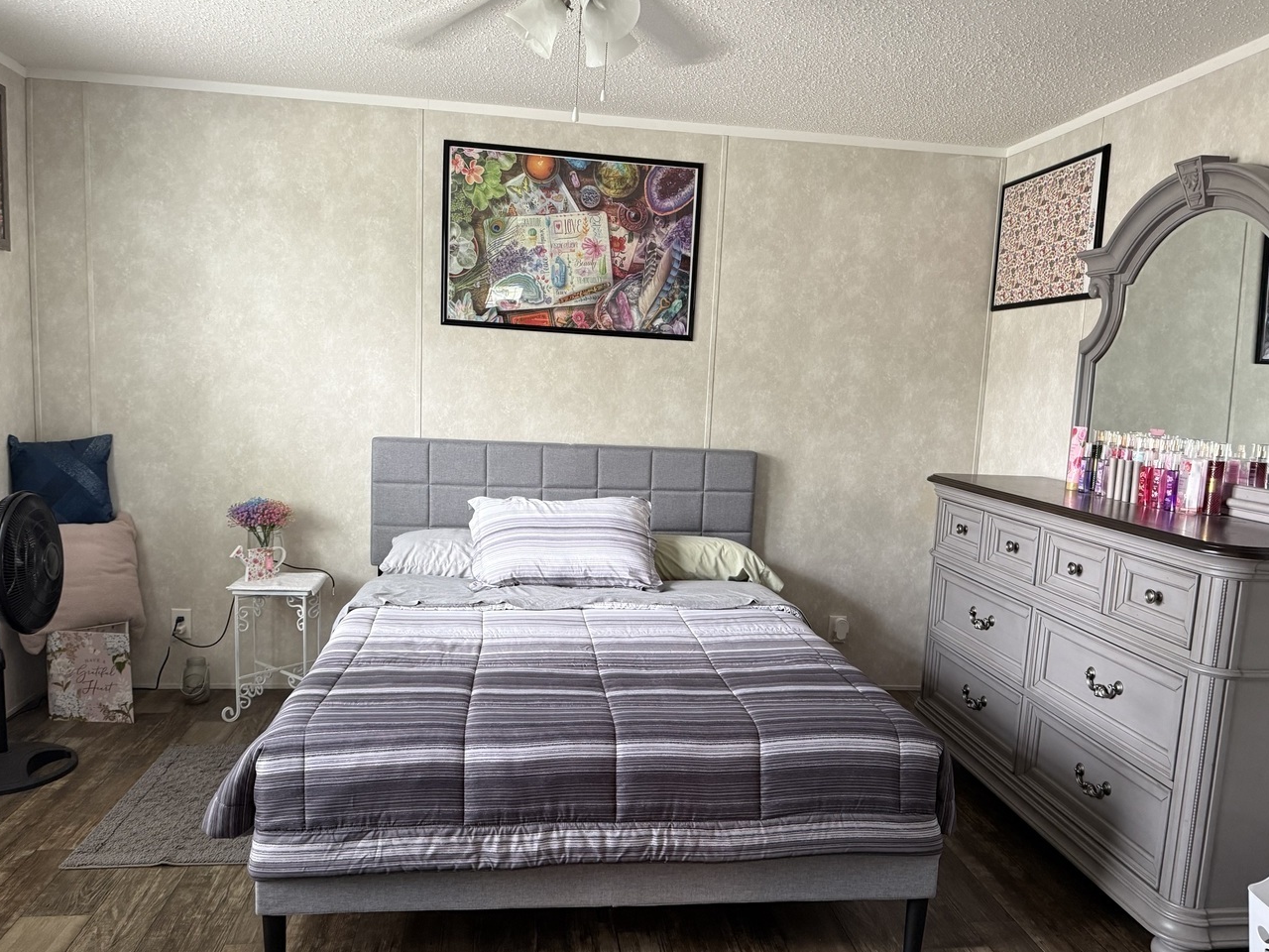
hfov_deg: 65.3
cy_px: 511
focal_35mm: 27
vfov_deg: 51.3
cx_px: 654
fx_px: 990
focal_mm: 6.76
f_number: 1.78
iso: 400
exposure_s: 1/60
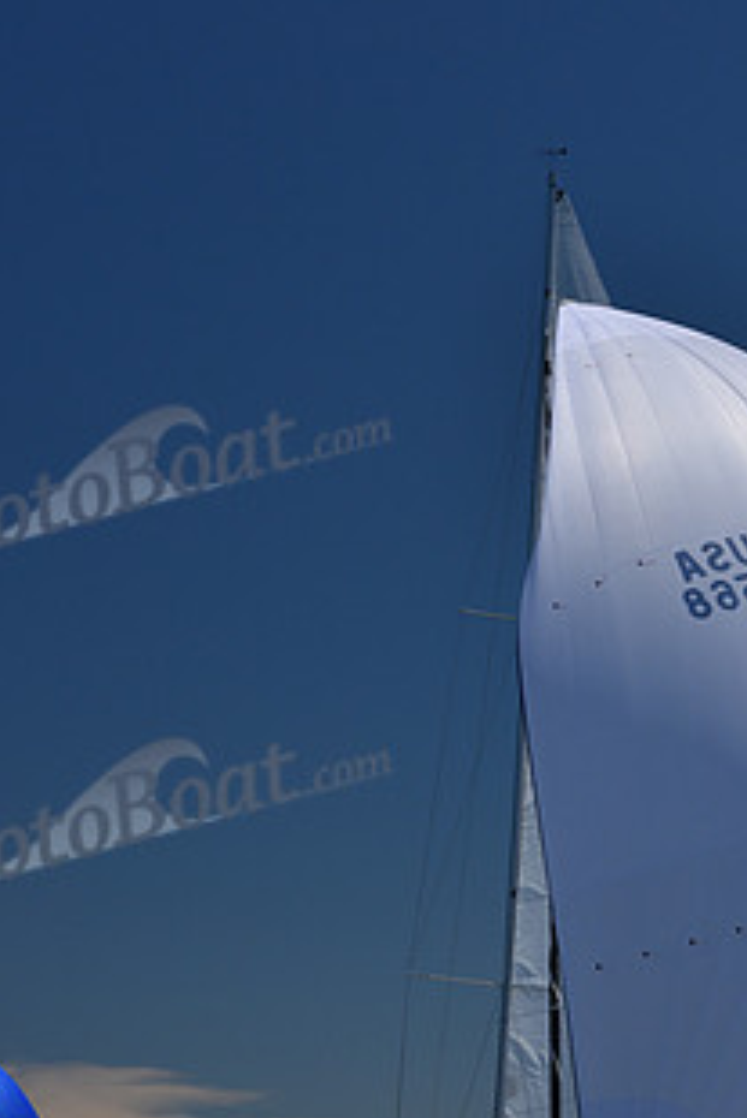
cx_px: 579
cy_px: 952
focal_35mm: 131
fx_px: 4073
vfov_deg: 15.5
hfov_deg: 10.5
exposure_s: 1/800
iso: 250
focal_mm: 70
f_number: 9
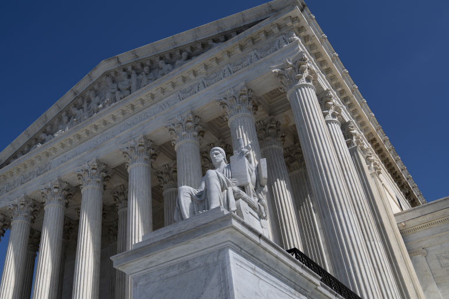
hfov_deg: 54.9
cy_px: 131
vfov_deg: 38.8
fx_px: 424
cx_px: 157
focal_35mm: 34
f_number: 3.2
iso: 100
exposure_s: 1/4000
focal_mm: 26
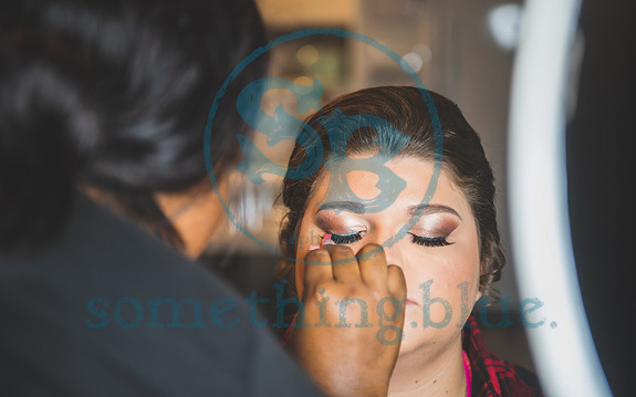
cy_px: 186
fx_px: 1248
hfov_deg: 28.6
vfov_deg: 18.1
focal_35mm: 72
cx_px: 320
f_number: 2.8
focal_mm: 70
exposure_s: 1/250
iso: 1000
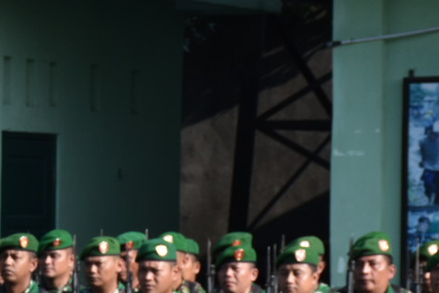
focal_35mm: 316
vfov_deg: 4.3
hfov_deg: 6.4
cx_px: -283
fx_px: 3853
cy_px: 293
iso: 280
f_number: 8
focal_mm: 62
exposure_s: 1/500
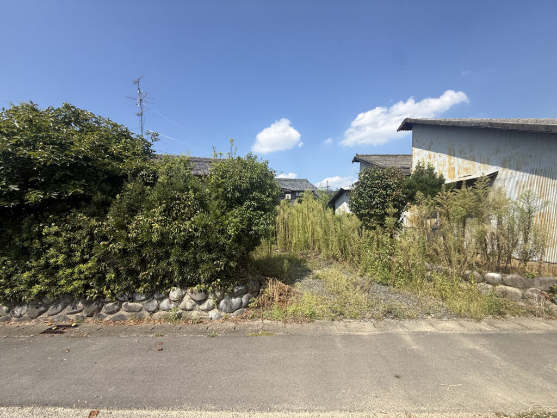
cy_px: 209
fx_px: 225
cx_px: 278
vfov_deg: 85.7
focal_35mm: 14
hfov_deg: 102.1
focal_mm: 2.22
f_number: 2.2
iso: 50
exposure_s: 1/1745
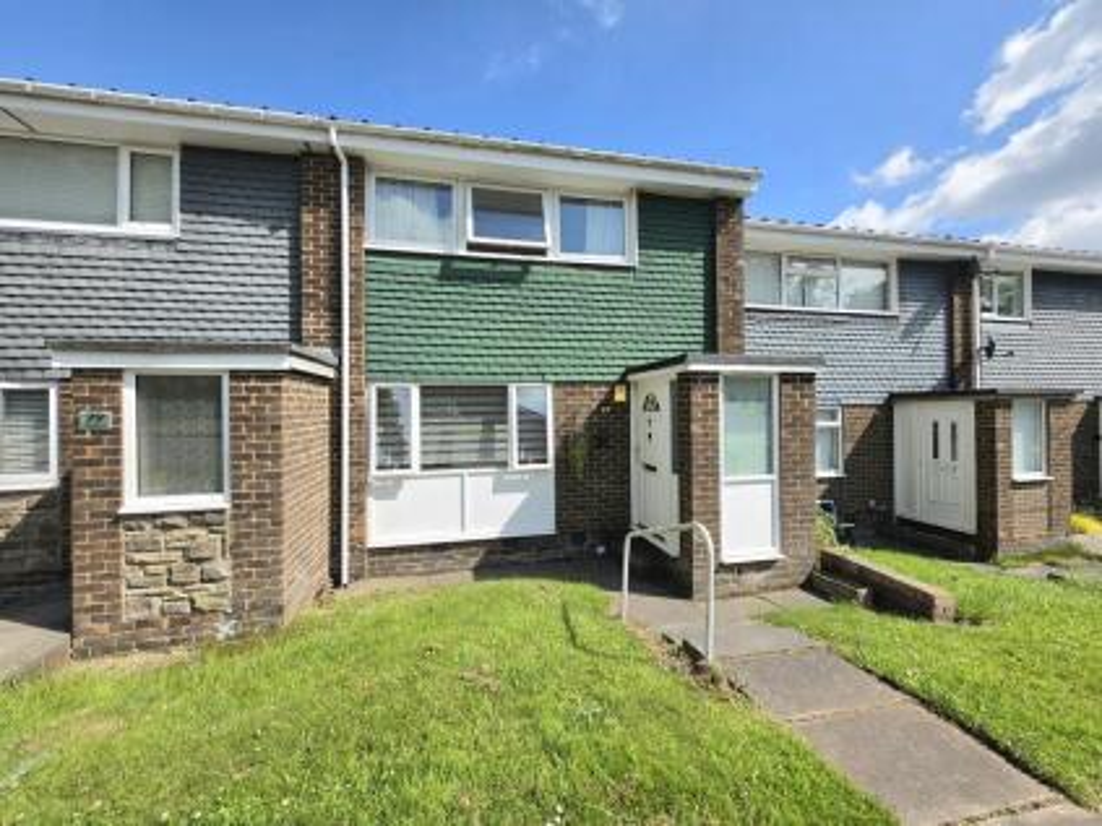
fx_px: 414
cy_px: 413
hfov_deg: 106.2
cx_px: 551
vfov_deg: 89.9
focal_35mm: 13
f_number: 1.9
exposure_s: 1/2000
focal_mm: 2.2
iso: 32
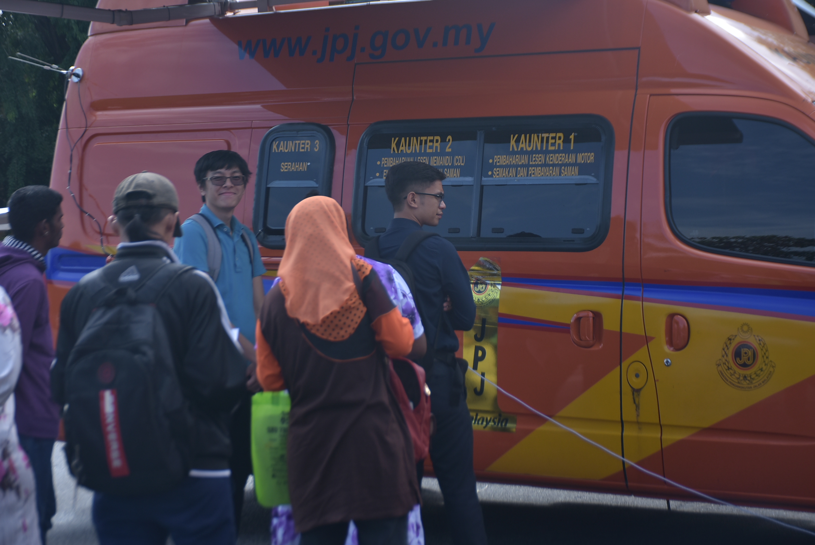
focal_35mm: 75
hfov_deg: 27.0
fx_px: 1699
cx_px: 408
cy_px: 272
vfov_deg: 18.2
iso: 100
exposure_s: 1/500
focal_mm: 50
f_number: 4.8
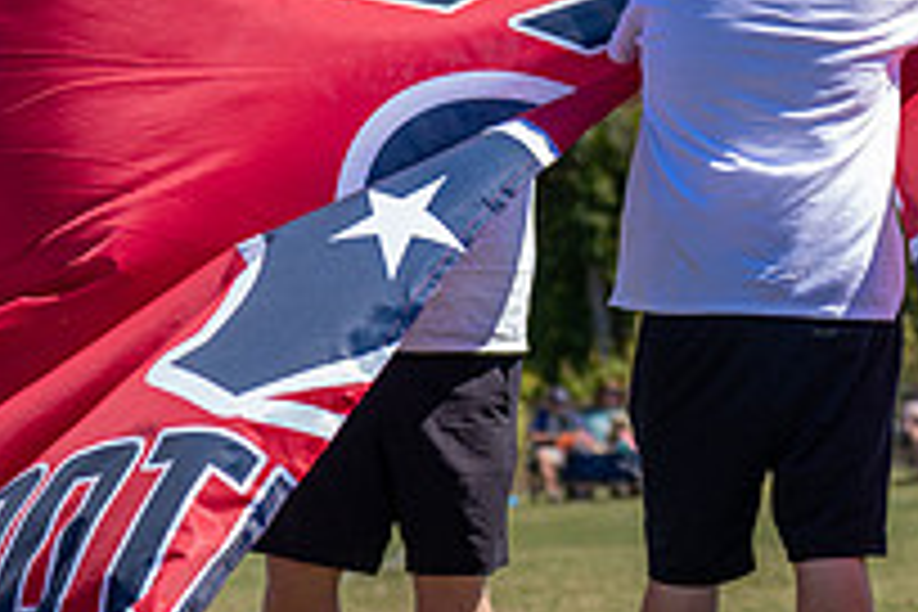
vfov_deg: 5.9
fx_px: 5890
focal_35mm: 231
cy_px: 219
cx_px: 726
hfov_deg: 8.9
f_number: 2.8
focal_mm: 70
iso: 160
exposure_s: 1/1600
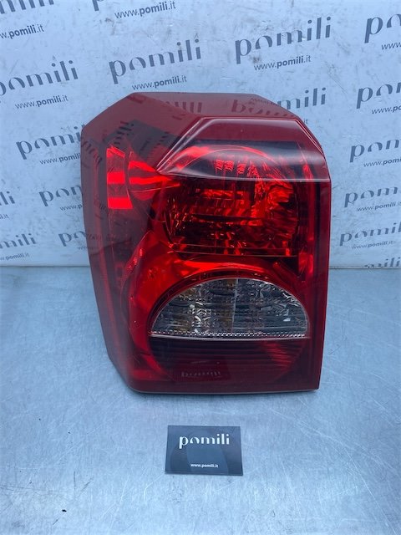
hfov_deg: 53.1
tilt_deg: -44.0
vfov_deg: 67.3
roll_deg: -2.1
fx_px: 402
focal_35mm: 26
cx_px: 200
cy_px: 268
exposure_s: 1/742
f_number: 1.8
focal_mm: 4.25
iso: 32
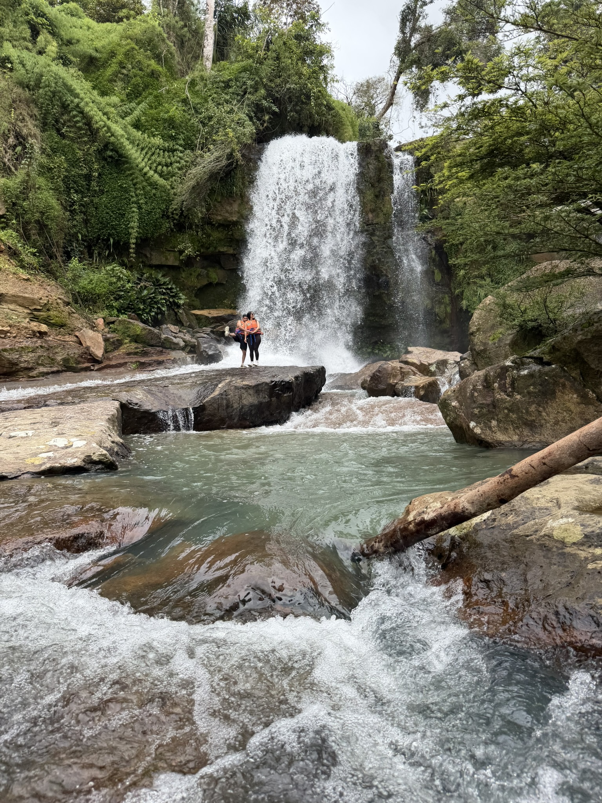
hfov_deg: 56.8
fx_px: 557
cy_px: 402
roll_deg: +1.6
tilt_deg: -0.1
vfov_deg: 71.6
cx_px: 301
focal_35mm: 24
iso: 80
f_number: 1.78
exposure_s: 1/2053
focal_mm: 6.76
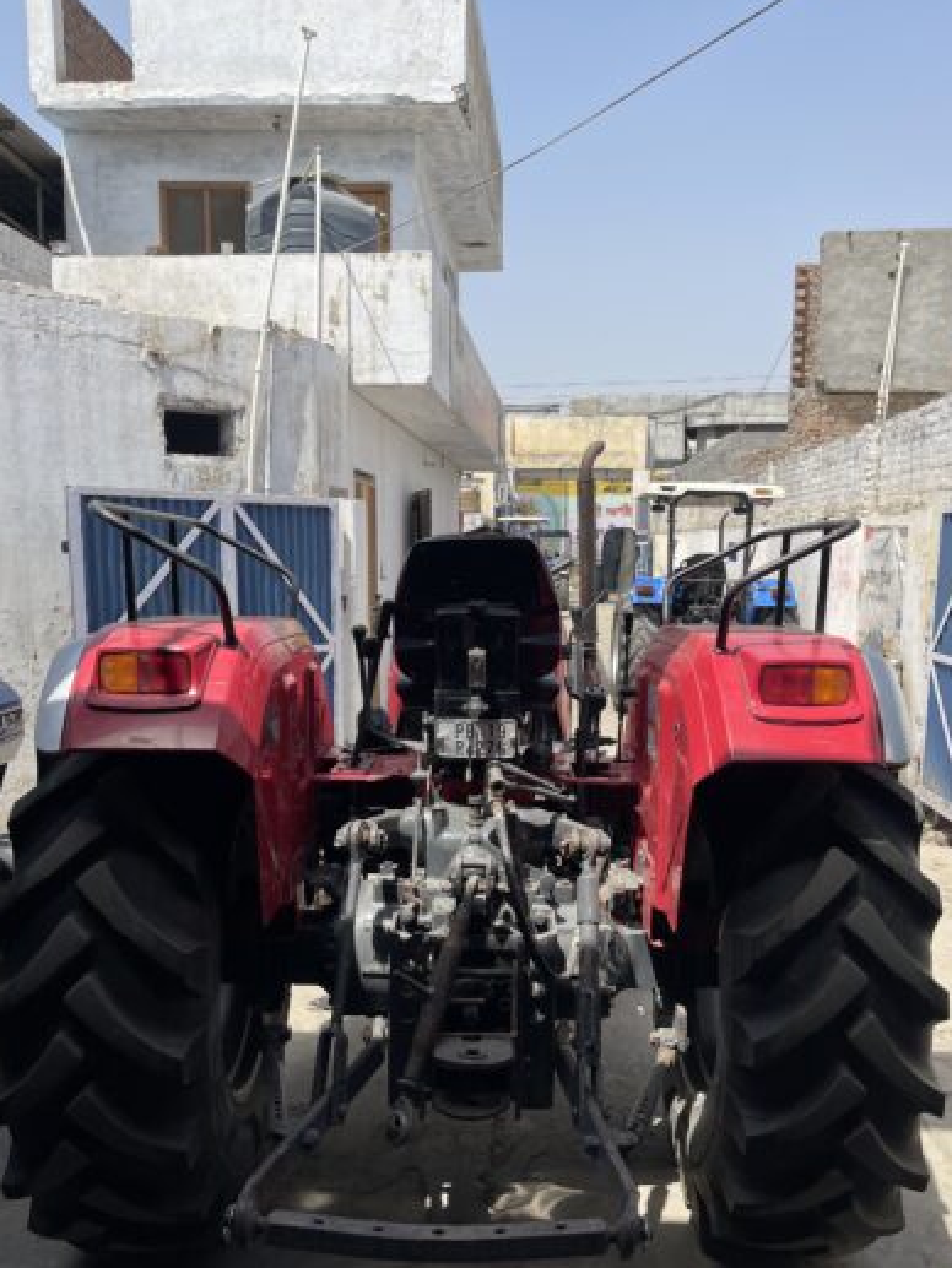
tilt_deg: -9.6
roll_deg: -0.7
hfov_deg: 48.2
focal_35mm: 29
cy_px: 714
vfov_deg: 61.4
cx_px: 493
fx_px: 1063
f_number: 1.6
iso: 32
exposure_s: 1/2288
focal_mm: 5.1
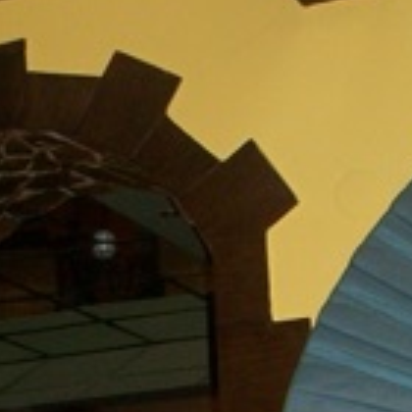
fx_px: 1508
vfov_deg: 14.8
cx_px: 221
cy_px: 541
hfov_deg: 15.6
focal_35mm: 112
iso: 120
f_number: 2.8
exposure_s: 1/60
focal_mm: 5.7
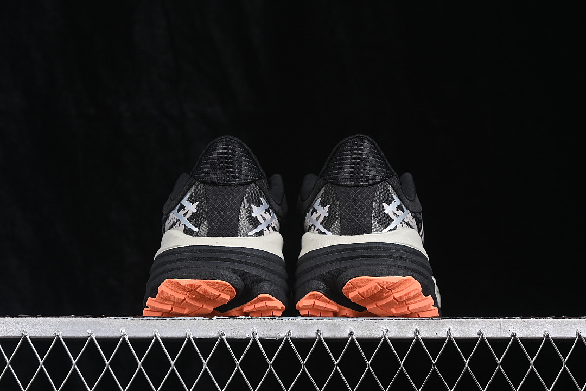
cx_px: 293
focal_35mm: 75
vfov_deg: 18.2
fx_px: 1221
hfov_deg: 27.0
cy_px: 196
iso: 160
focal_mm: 50
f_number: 6.3
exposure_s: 1/60
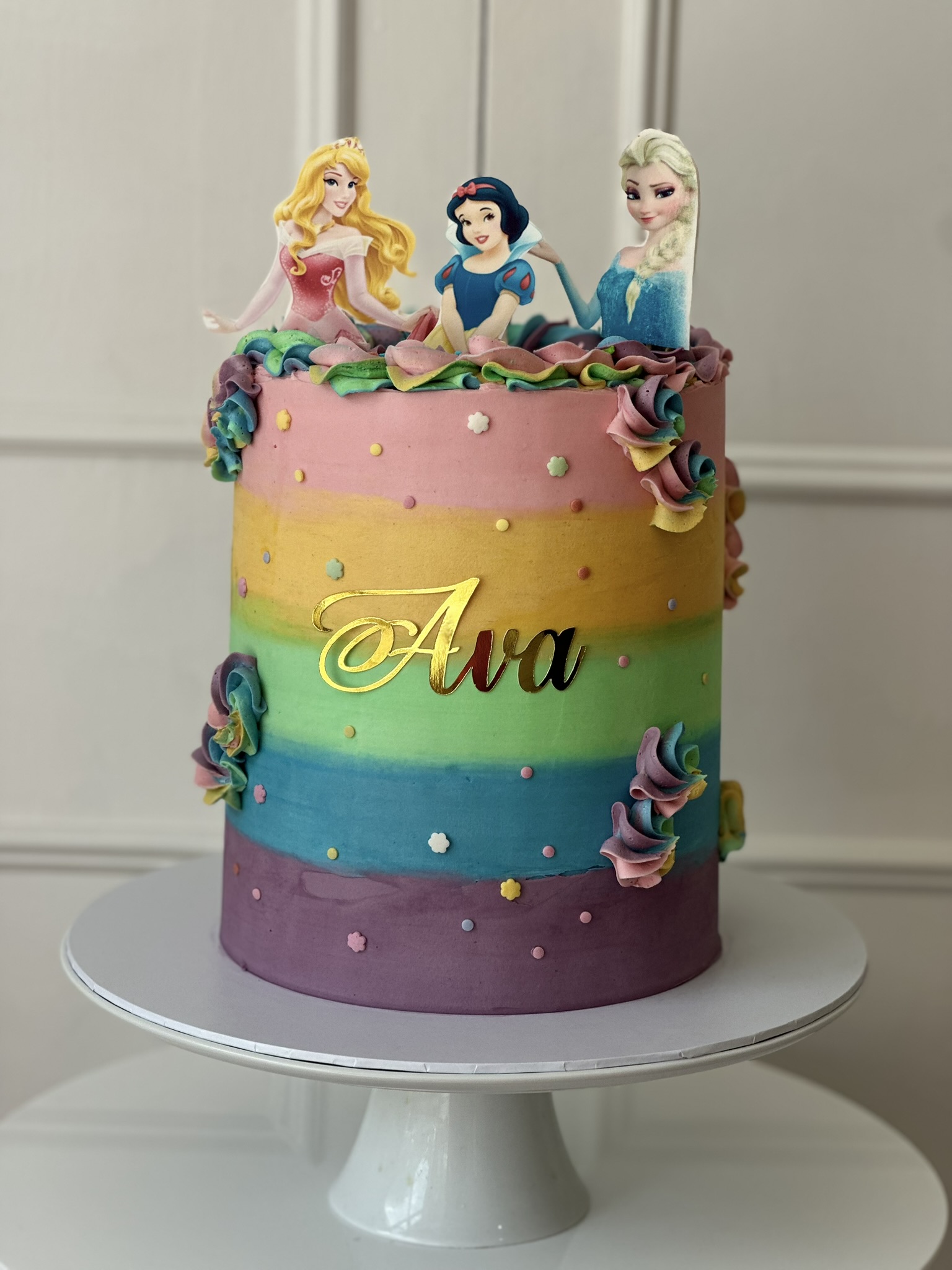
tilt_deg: -8.1
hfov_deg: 19.1
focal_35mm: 77
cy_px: 635
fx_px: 2824
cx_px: 476
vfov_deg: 25.3
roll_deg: -1.8
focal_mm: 9
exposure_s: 1/121
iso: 32
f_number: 2.8
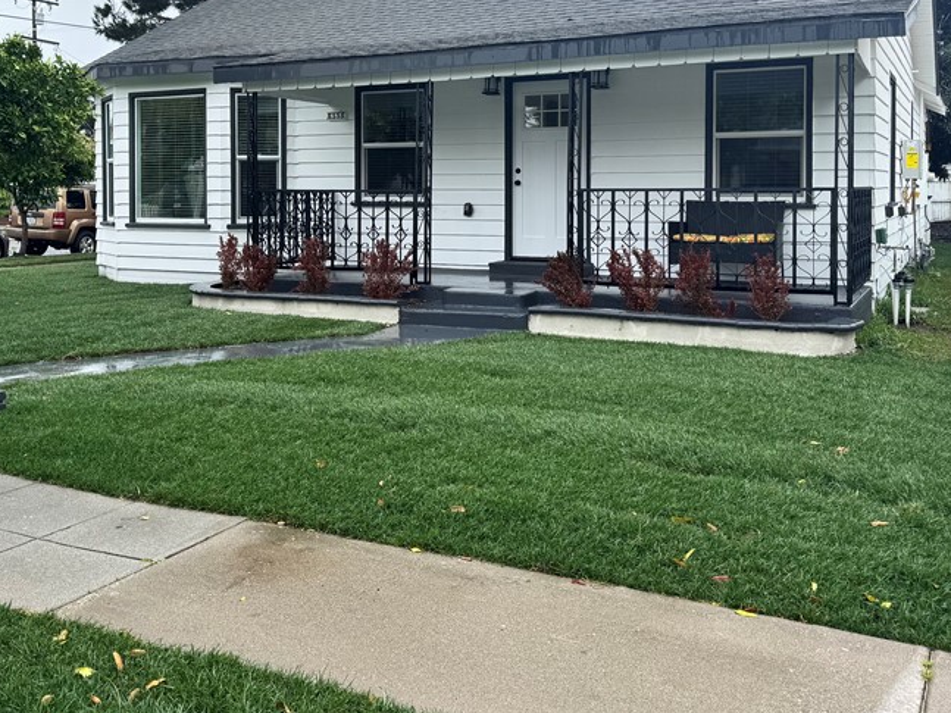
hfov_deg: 48.6
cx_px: 369
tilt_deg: -0.4
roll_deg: +0.7
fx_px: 1044
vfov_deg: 37.0
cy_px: 197
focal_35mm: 38
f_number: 1.78
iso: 80
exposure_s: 1/1923
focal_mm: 6.76
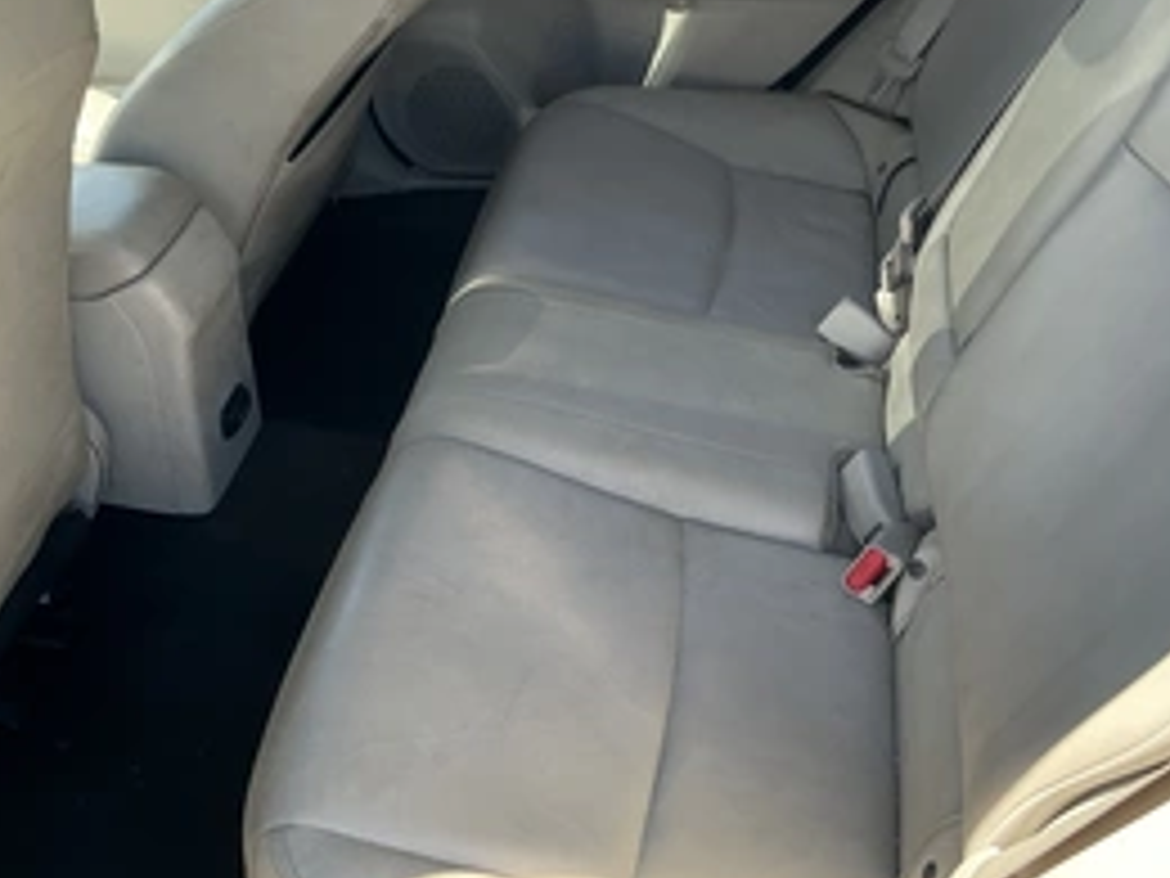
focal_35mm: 43
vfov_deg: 33.4
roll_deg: -2.3
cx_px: 540
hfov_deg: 43.8
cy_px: 315
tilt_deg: -32.3
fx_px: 1453
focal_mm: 3
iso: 25
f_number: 1.8
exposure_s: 1/172
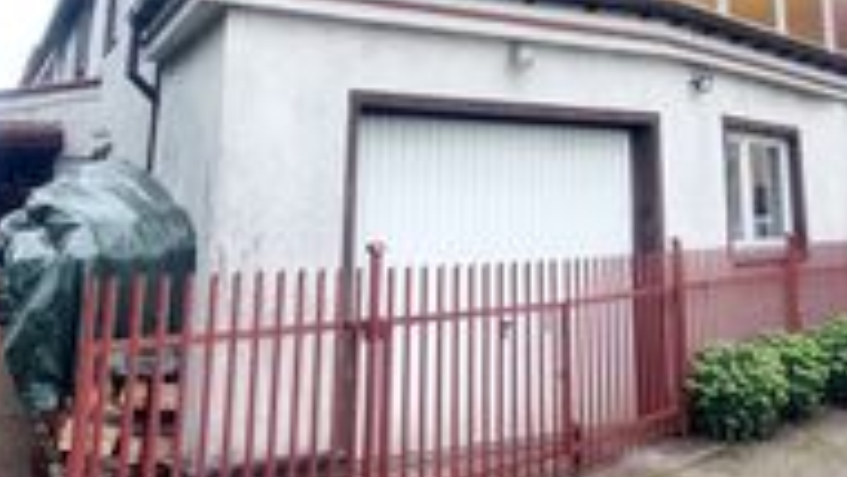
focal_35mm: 28
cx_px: 484
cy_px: 9
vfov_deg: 37.5
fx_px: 629
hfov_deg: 67.6
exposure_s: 1/118
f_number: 2.2
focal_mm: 1.74
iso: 50
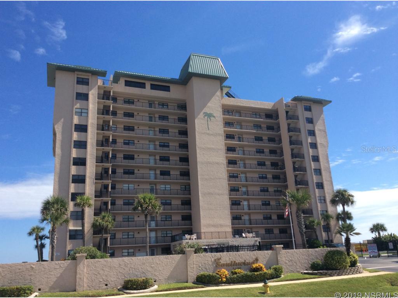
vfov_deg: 42.9
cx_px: 199
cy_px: 149
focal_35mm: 33
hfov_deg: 55.4
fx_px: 379
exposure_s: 1/1431
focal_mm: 3.3
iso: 32
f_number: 2.4
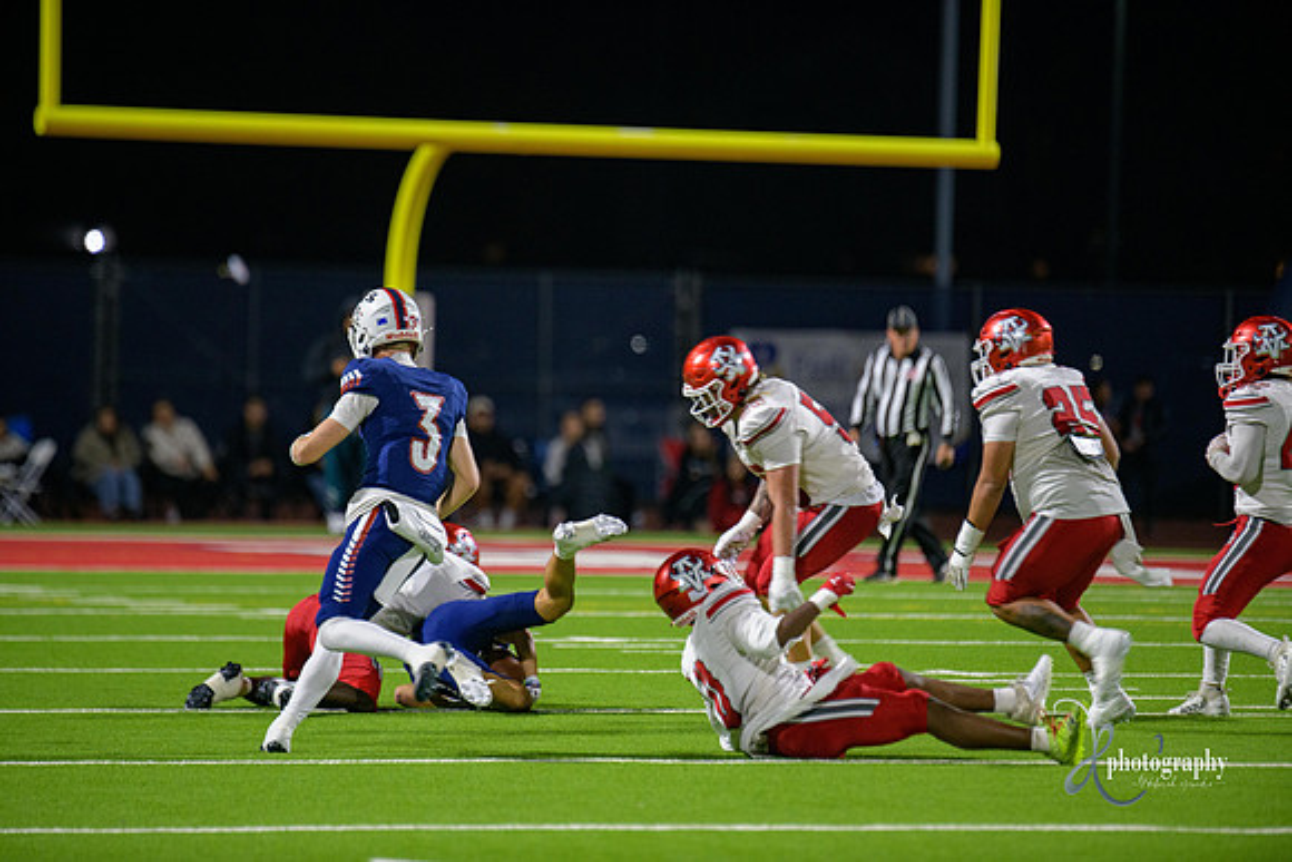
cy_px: 431
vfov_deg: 4.6
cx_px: 646
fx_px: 10769
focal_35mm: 300
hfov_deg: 6.9
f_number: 2.8
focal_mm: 300
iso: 2000
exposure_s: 1/250
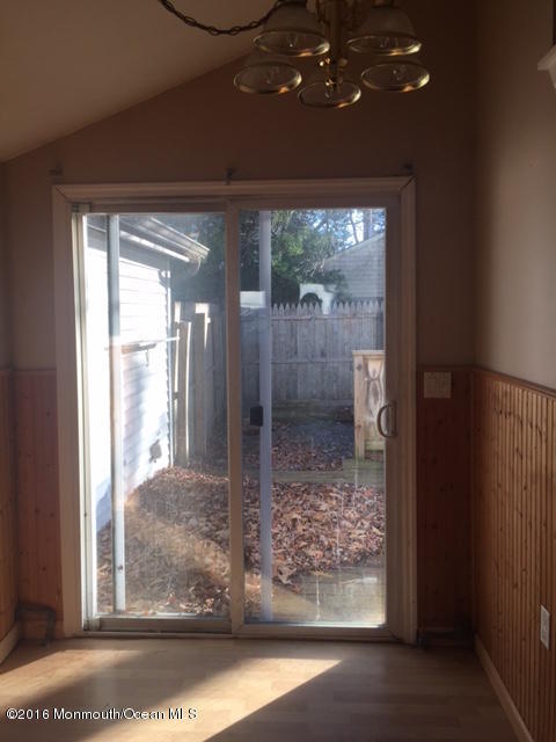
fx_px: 621
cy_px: 371
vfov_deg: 61.7
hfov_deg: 48.2
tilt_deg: -2.2
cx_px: 278
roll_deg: +1.3
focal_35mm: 29
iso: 32
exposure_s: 1/156
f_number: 2.2
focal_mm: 4.15
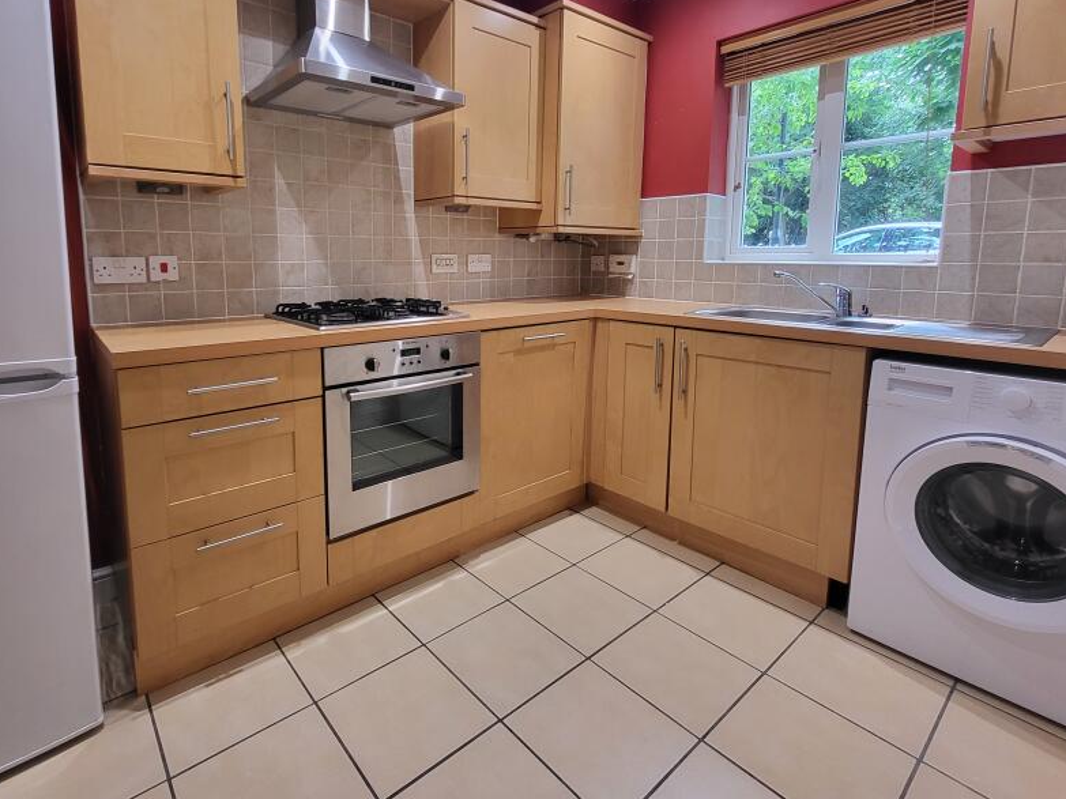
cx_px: 448
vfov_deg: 73.9
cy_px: 320
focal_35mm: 17
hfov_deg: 90.3
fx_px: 523
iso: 160
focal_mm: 1.74
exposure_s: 1/50
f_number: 2.2
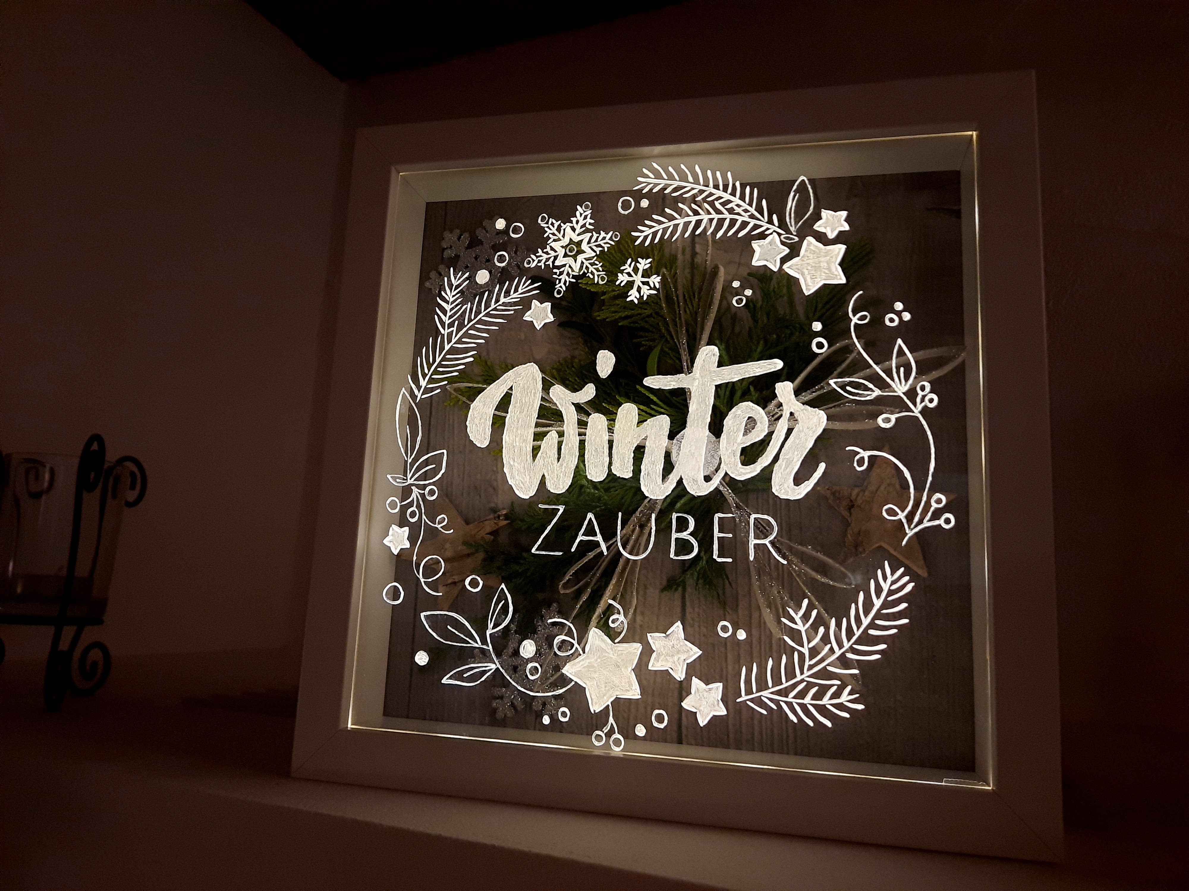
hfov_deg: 69.4
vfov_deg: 54.9
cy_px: 446
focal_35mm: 25
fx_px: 859
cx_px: 594
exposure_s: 1/33
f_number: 2
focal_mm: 4.6
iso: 500
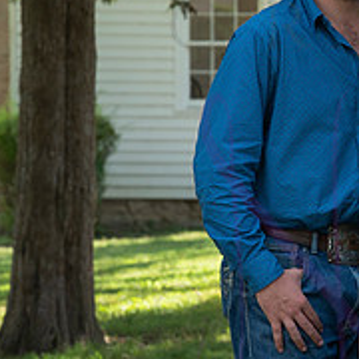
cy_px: 123
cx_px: 537
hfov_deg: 6.1
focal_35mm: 282
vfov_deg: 6.2
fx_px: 3309
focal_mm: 103
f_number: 8
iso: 400
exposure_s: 1/160
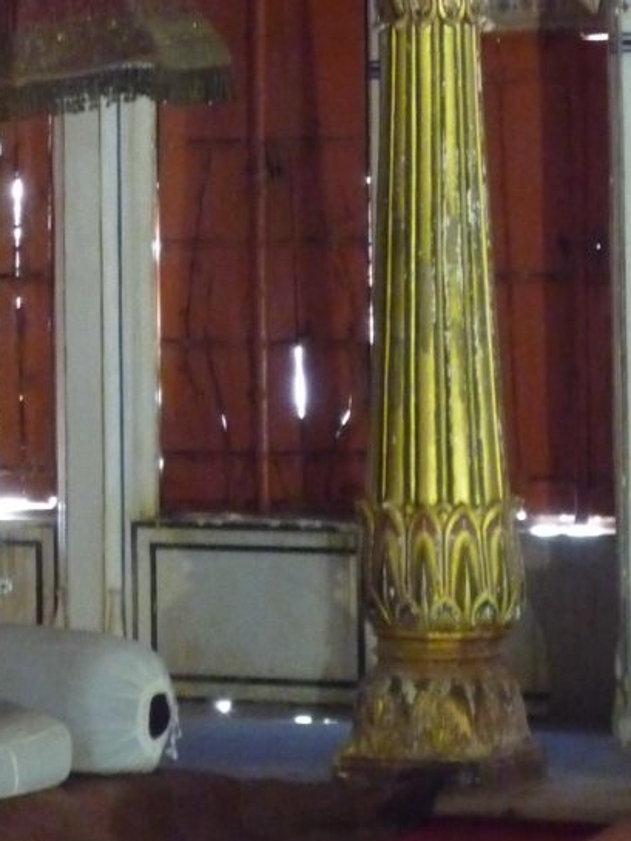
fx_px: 4495
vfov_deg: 10.6
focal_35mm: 185
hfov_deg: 8.0
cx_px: 59
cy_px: 12
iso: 800
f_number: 4.9
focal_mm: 12.2
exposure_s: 1/4
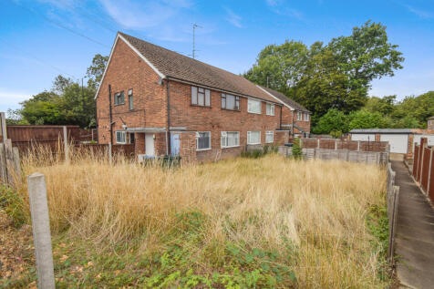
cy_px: 144
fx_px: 181
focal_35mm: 15
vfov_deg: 77.3
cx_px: 217
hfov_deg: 100.4
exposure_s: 1/200
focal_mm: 10
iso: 100
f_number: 9
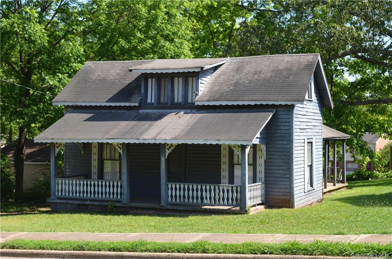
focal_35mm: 60
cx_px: 196
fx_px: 652
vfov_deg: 22.5
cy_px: 130
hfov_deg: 33.5
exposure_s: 1/250
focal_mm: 40
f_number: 8
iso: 200
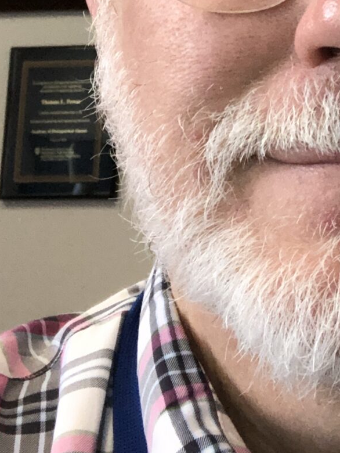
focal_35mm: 105
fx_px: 1374
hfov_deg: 13.7
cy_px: -24
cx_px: 407
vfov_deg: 18.1
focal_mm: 2.87
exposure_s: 1/60
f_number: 2.2
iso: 160
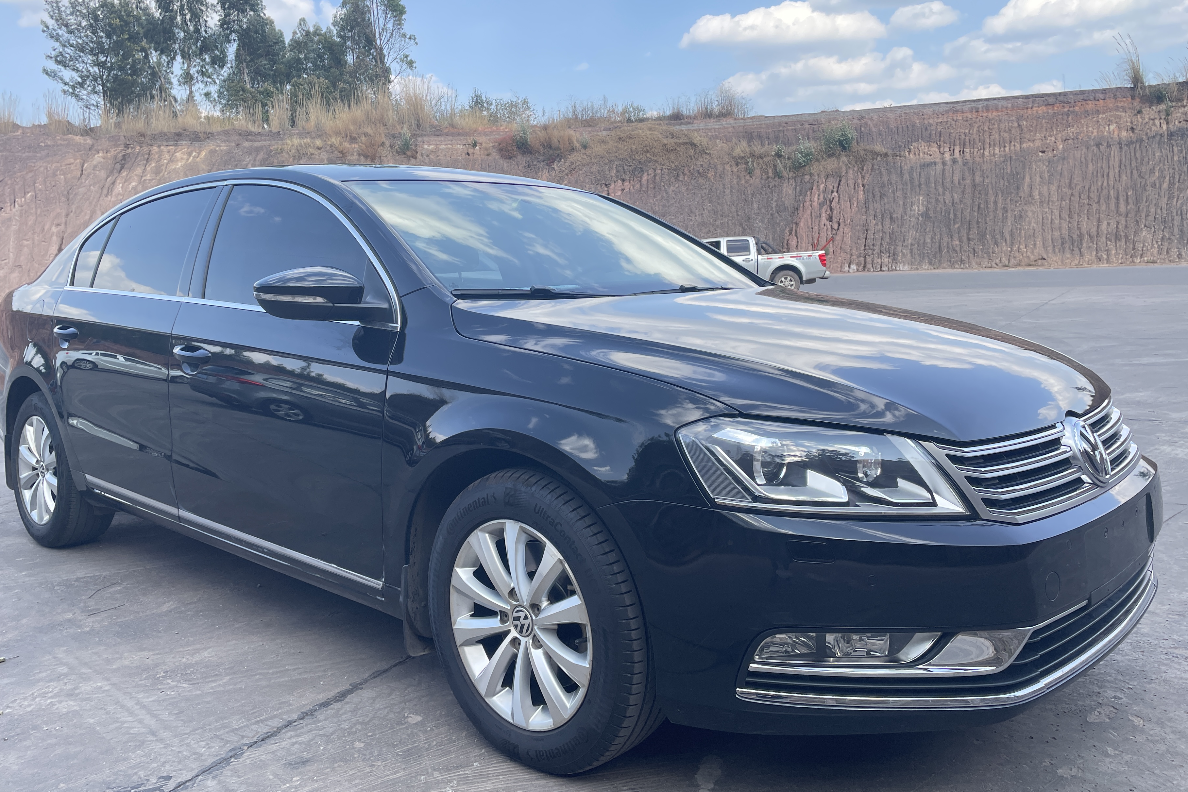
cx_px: 562
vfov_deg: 43.4
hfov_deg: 61.9
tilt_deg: -3.4
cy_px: 327
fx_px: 990
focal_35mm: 30
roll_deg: +2.9
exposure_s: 1/647
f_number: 1.6
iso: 32
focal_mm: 4.2
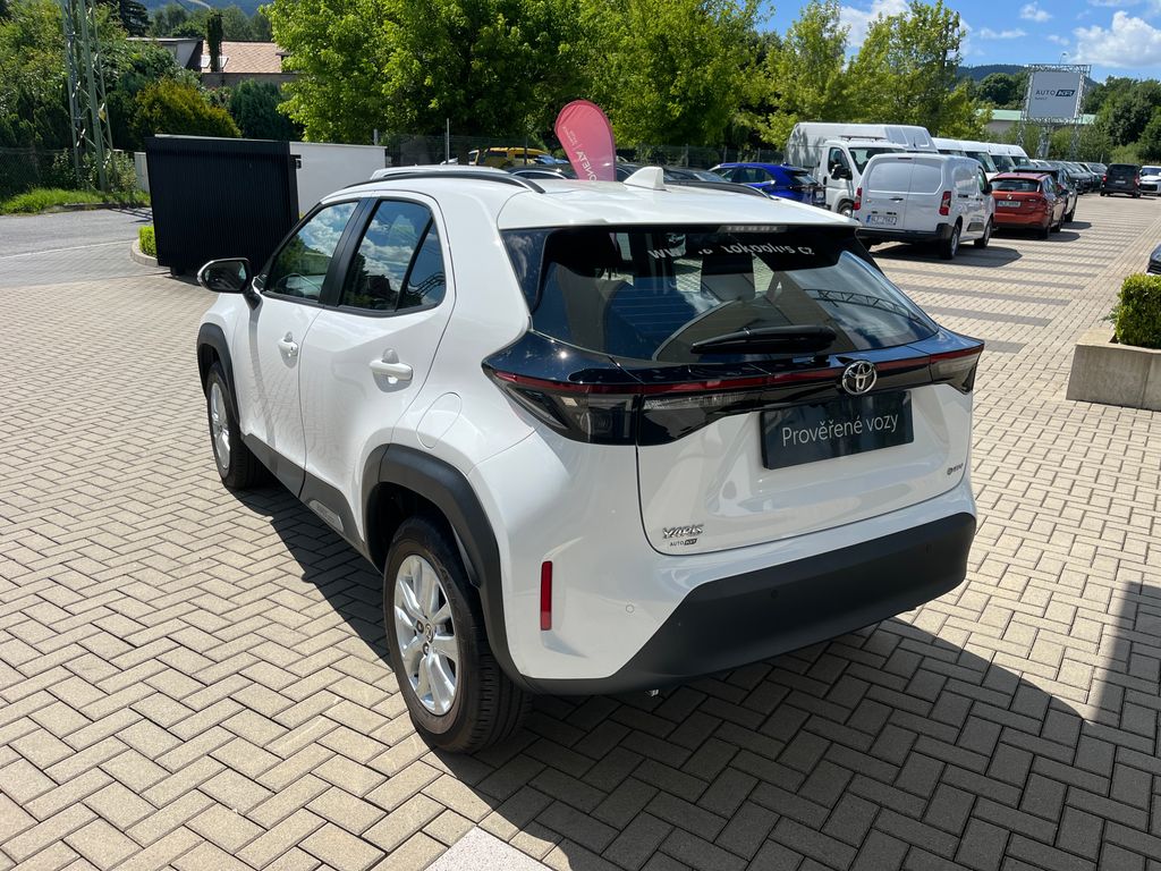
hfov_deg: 67.3
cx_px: 580
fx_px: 872
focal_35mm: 26
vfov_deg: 53.1
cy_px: 436
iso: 50
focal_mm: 5.1
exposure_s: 1/4149
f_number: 1.6
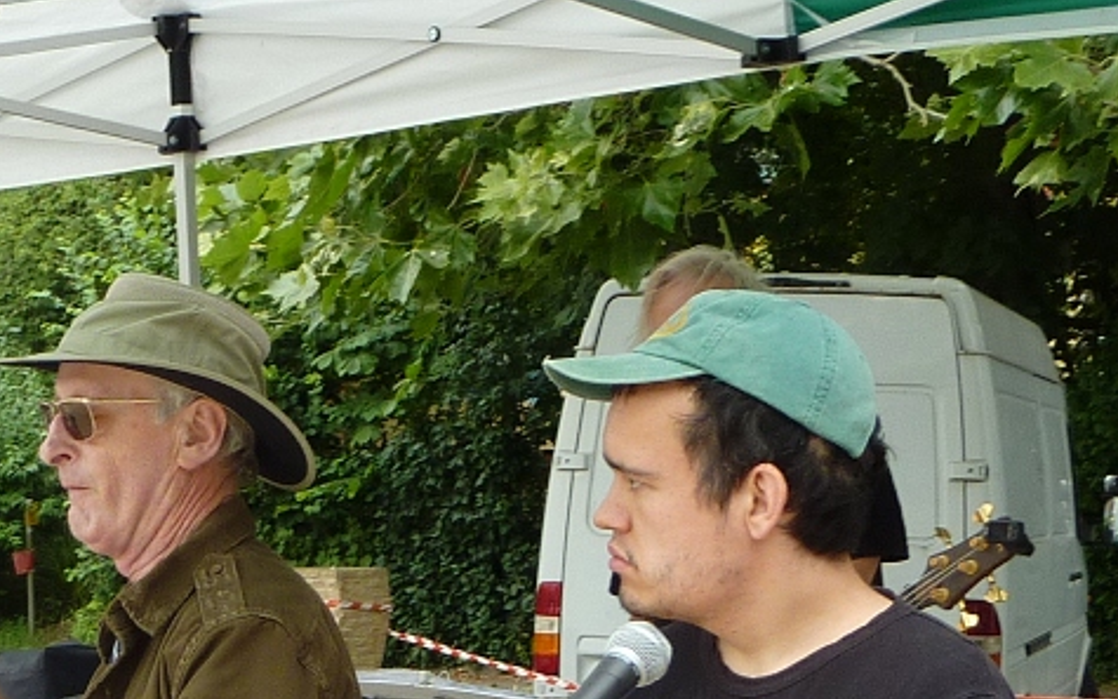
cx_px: 137
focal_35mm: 91
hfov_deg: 22.3
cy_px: 713
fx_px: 2773
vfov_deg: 14.1
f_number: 3.4
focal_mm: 4.7
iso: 80
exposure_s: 1/80
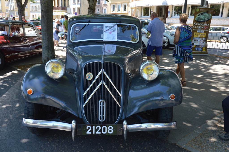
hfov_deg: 57.3
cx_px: 114
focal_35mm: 33
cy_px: 76
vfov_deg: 39.9
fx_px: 210
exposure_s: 1/125
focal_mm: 22
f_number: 5.6
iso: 140
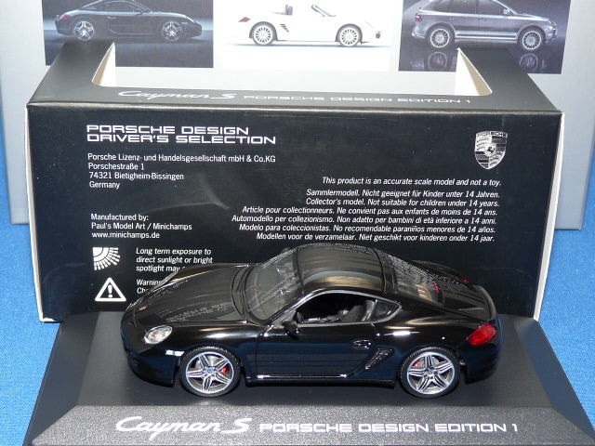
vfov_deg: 25.2
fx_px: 997
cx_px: 298
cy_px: 223
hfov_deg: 33.2
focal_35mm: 58
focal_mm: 6
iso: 100
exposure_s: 1/30
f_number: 3
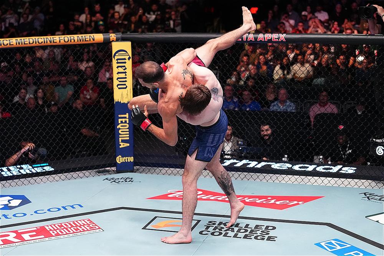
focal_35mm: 50
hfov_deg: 39.6
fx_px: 533
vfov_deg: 27.0
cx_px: 192
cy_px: 128
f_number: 2.2
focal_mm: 50
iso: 6400
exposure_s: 1/1418
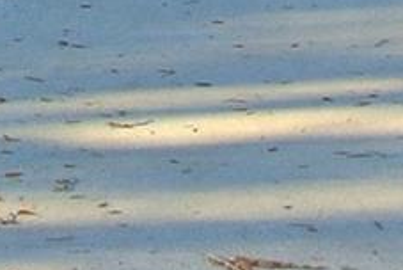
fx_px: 2769
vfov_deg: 5.2
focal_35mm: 247
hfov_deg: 8.3
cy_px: -620
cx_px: -37
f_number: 5.6
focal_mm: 13.1
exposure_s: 1/60
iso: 100
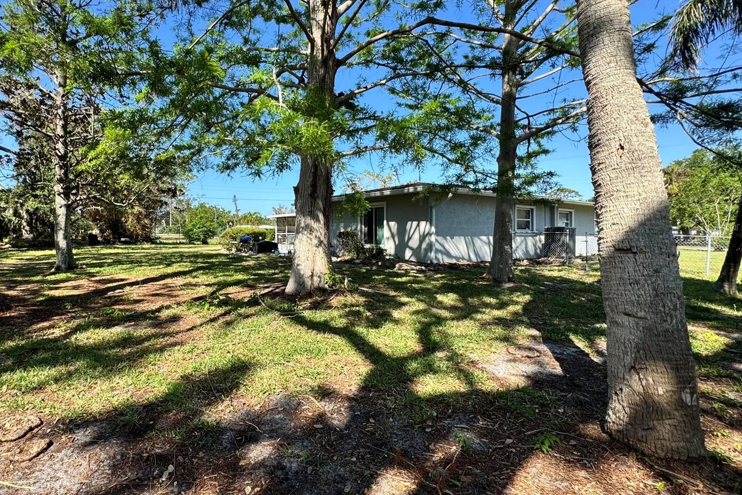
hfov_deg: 89.1
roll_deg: -0.4
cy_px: 226
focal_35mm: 18
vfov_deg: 67.3
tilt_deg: +0.8
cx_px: 305
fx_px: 371
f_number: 2.2
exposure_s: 1/921
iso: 40
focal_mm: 2.22
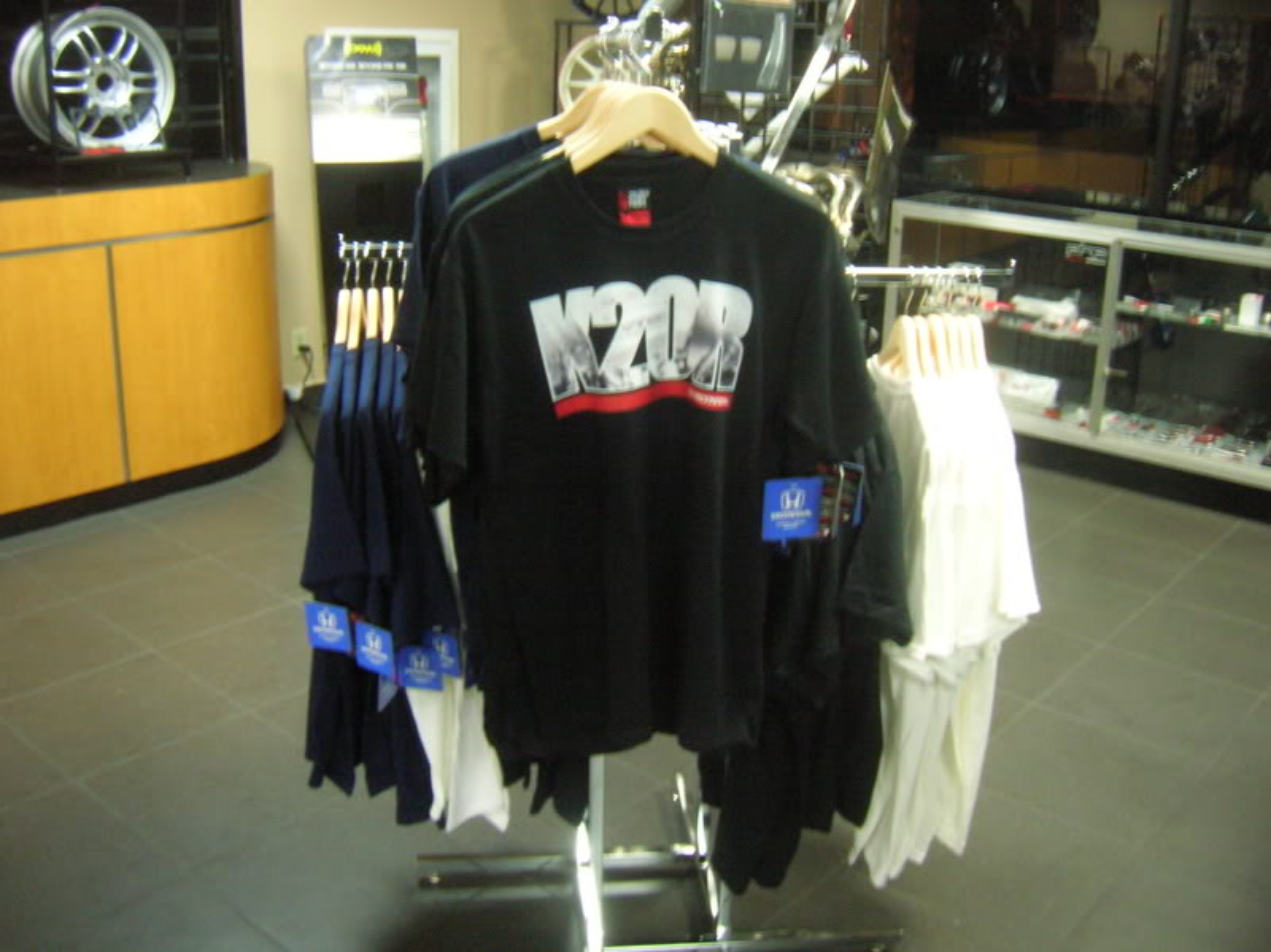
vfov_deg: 41.8
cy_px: 476
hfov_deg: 54.0
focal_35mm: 34
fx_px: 1248
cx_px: 636
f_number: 2.9
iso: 200
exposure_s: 1/2.4
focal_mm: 5.7
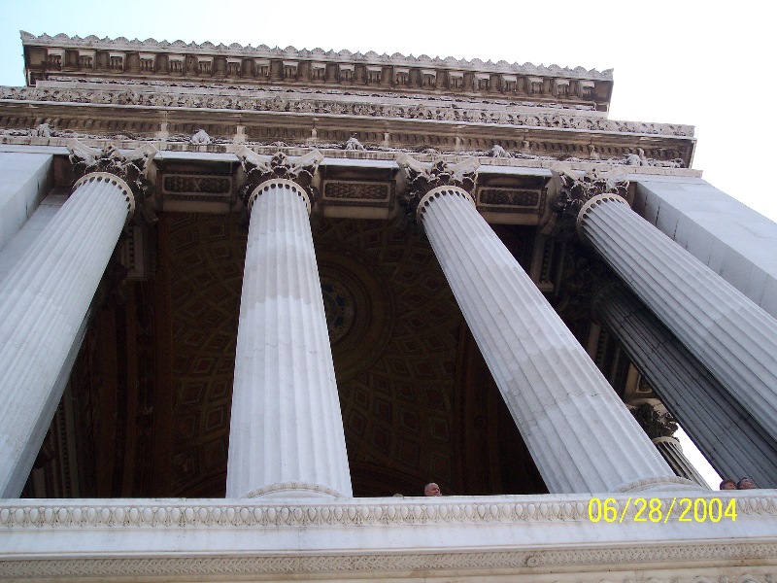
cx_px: 388
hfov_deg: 49.0
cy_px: 292
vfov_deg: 37.7
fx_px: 853
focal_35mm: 38
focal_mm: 8
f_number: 4.8
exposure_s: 1/350
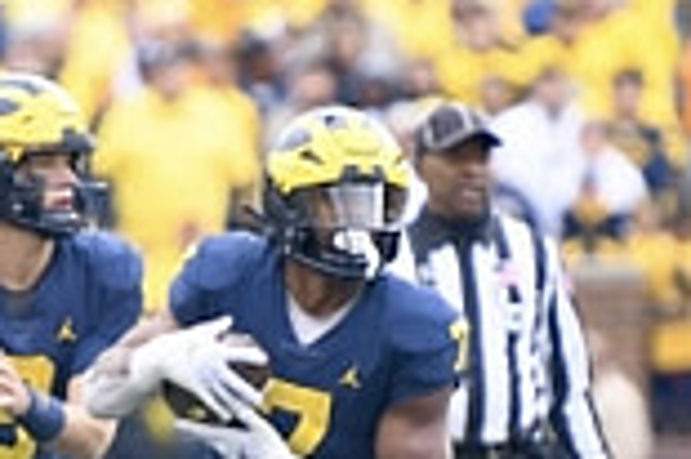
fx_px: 21551
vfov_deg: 1.2
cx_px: 330
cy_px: 472
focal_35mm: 1124
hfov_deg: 1.8
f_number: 2.8
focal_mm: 200
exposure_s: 1/1000
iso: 500
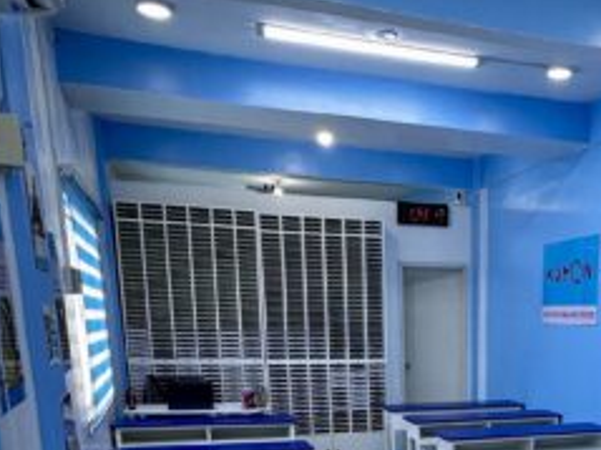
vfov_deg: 28.8
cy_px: 510
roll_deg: -1.0
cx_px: 523
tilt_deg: -14.1
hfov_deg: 39.5
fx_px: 781
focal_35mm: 45
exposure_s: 1/99
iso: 50
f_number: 2.2
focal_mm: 2.22
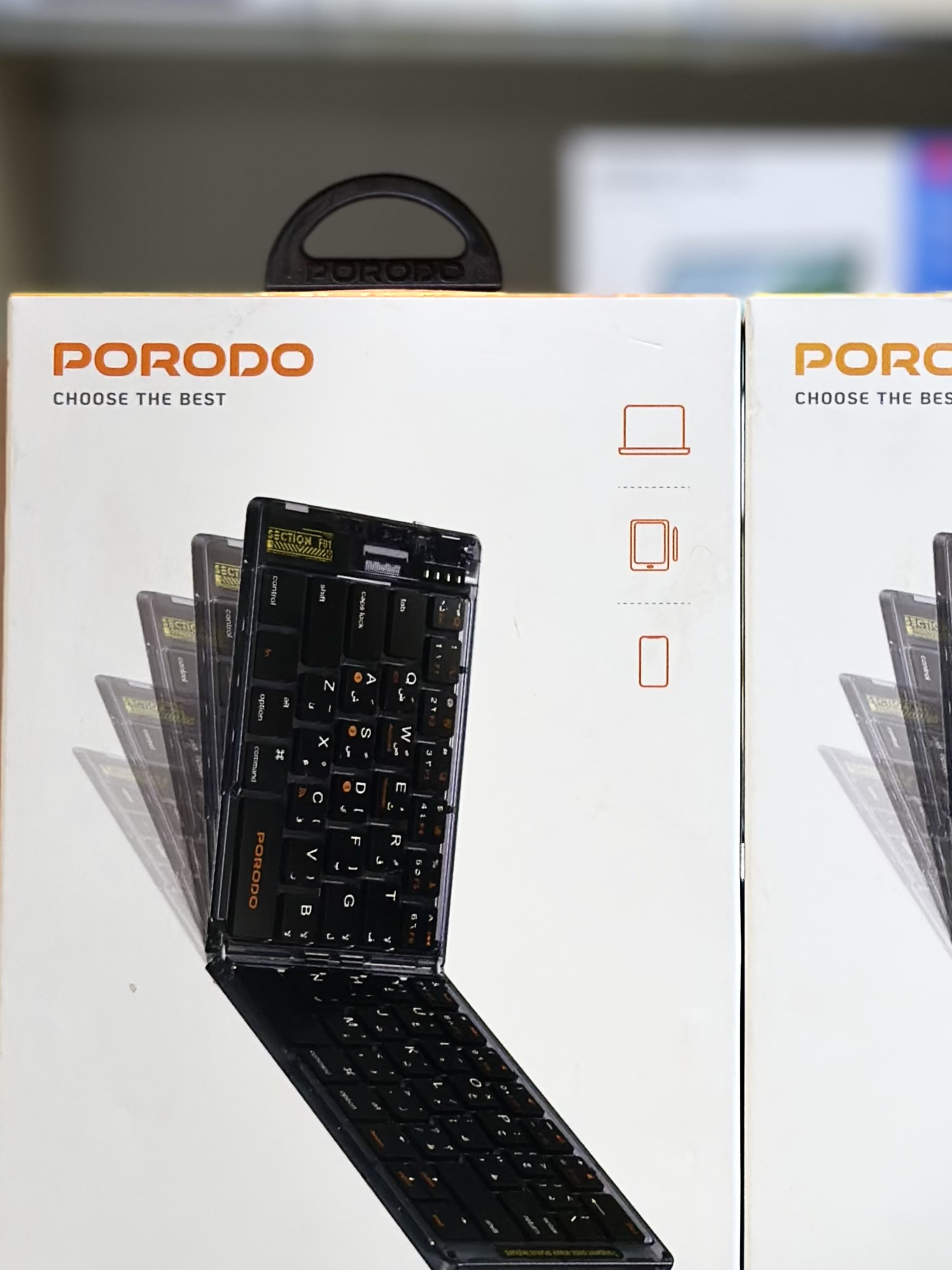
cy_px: 677
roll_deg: +0.1
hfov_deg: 15.2
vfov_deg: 20.2
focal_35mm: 97
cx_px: 727
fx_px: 3557
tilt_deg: -1.6
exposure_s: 1/279
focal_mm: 6.86
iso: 80
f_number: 1.78
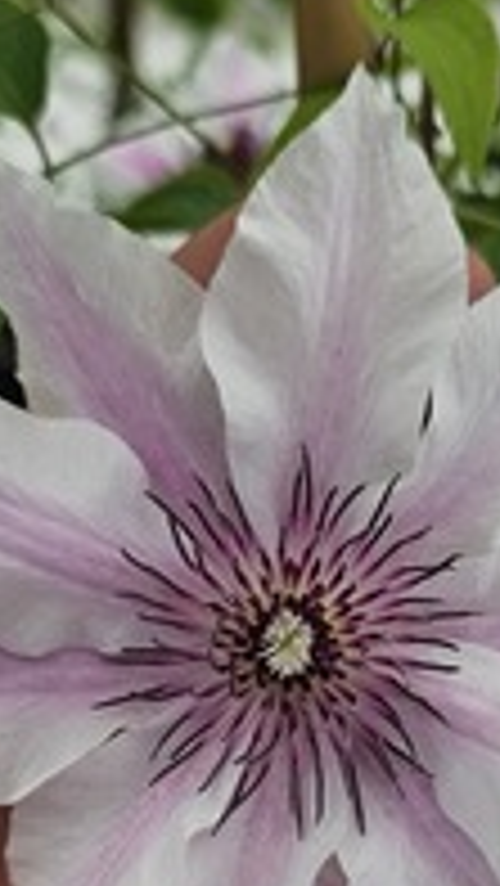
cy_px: 697
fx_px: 1201
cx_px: 333
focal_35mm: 51
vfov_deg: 39.1
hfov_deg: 23.4
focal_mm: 6.3
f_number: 1.7
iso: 25
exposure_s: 1/1002
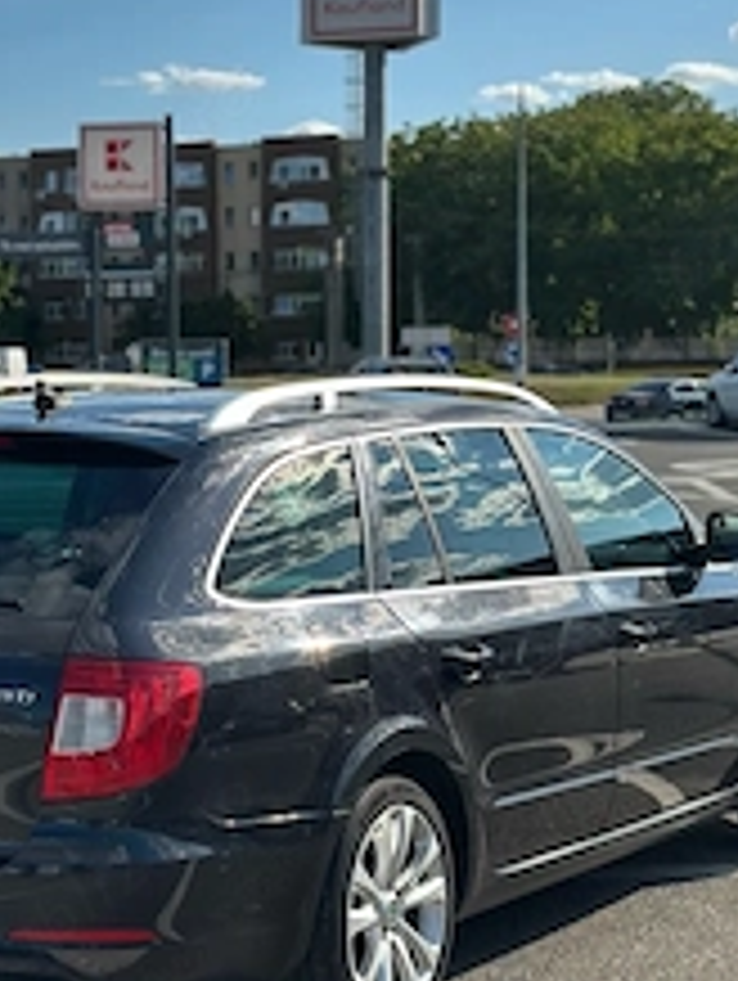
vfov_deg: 22.2
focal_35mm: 88
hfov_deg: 16.7
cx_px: 198
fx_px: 2497
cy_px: 590
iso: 100
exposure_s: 1/5263
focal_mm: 6.86
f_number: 1.78
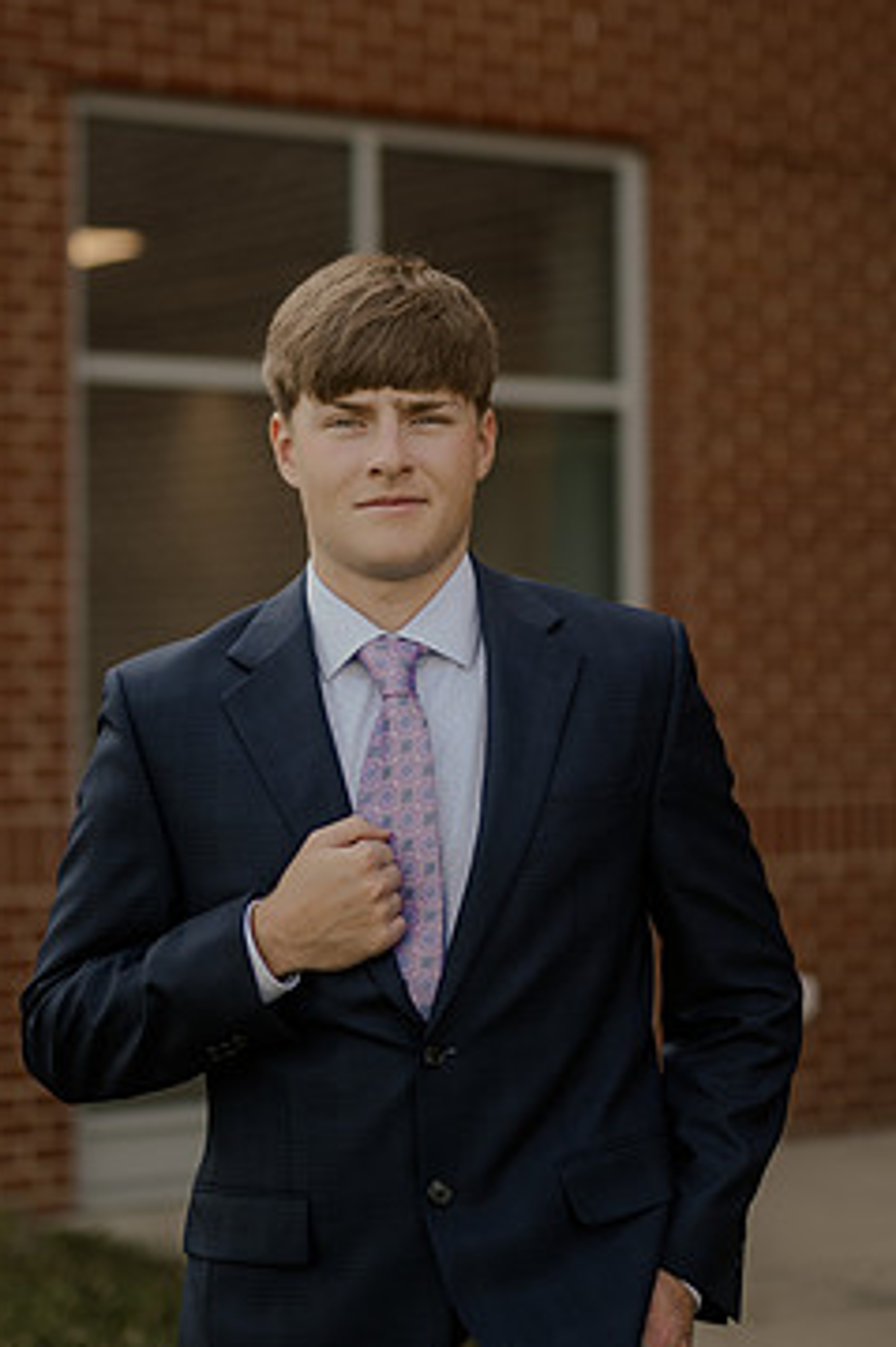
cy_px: 597
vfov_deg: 21.7
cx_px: 390
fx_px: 3512
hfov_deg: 14.5
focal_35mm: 94
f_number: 1.4
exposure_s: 1/500
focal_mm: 50
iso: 100
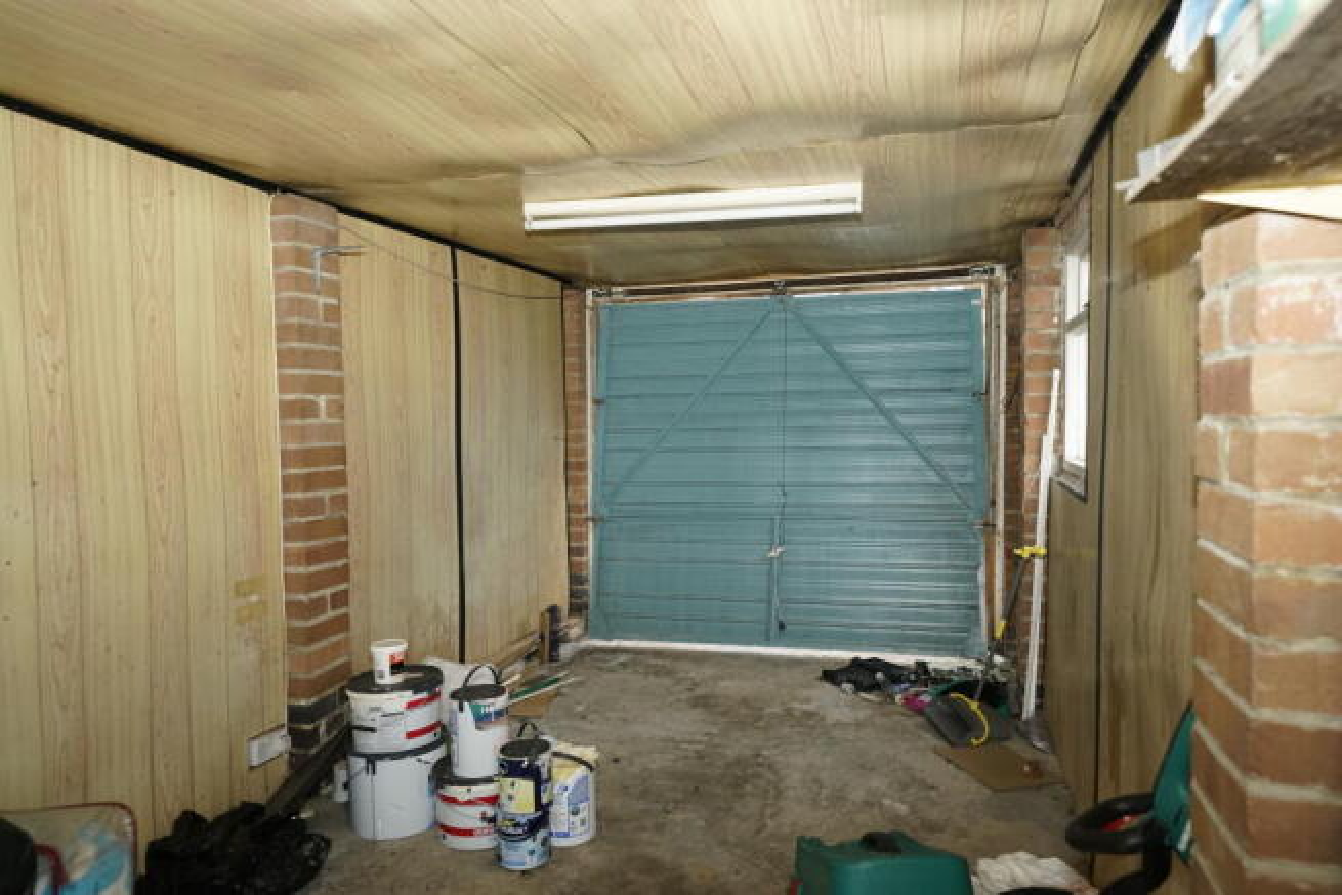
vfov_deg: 53.2
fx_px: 895
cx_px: 671
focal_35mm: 24
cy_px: 448
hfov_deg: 73.7
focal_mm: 24
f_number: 4
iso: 1600
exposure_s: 1/125
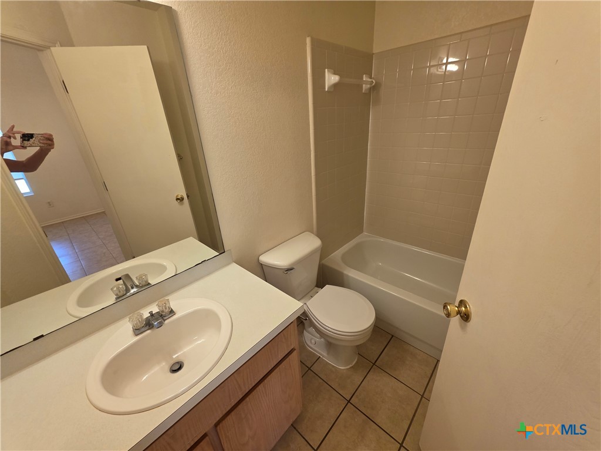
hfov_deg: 106.2
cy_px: 226
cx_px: 300
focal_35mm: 13
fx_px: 226
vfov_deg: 89.9
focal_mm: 2.2
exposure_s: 1/120
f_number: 1.9
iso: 200
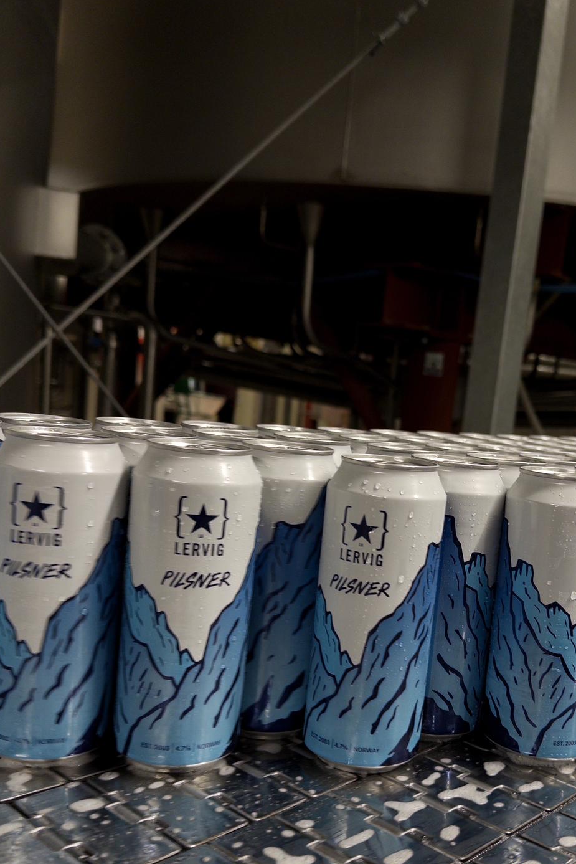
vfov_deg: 53.0
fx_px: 864
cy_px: 491
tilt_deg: -8.5
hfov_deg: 36.6
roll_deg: -5.7
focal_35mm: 36
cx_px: 373
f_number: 1.78
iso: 125
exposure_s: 1/100
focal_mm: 6.76
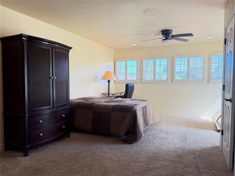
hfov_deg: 71.6
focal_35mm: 24
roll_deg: +0.3
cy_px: 88
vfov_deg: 56.8
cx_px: 118
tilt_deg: -2.7
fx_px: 163
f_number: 1.78
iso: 200
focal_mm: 6.76
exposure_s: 1/188
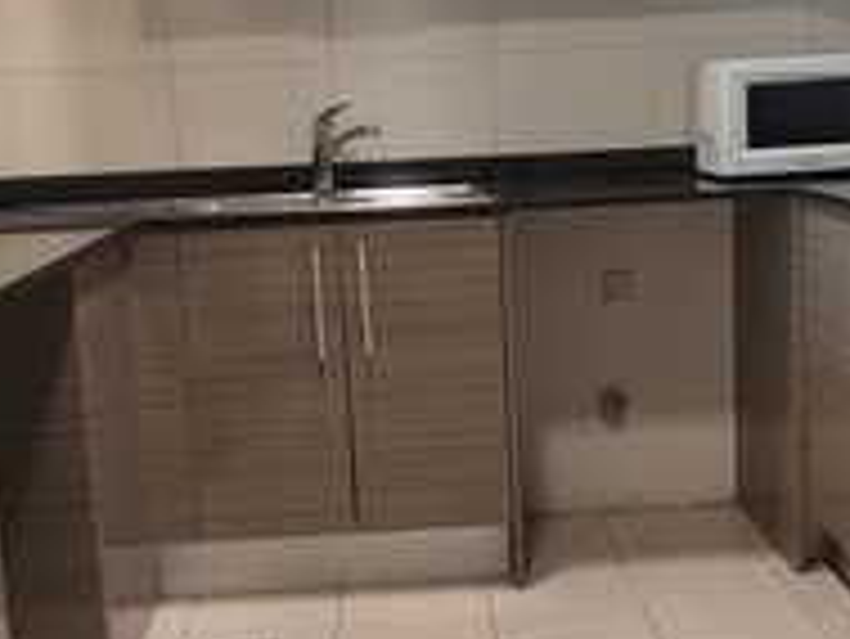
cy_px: 358
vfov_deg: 25.2
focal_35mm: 58
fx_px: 1425
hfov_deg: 33.2
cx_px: 447
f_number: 1.6
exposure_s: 1/100
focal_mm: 5.84
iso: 400
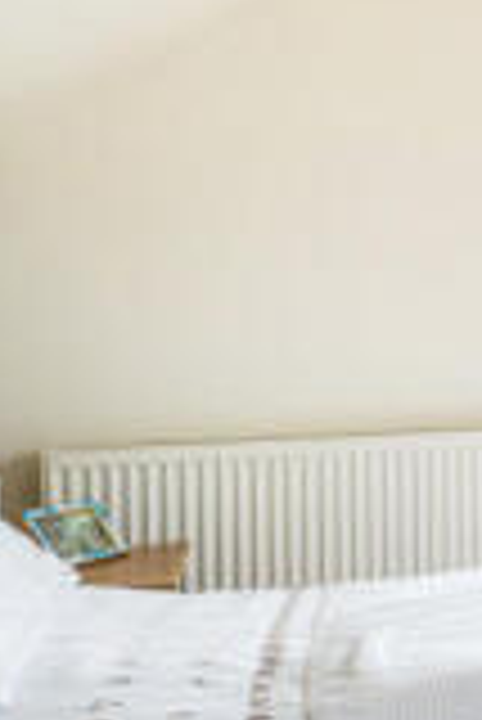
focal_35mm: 53
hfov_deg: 15.5
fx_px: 1062
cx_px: 1119
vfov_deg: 37.5
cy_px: 353
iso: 200
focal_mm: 7
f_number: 5
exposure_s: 1/80
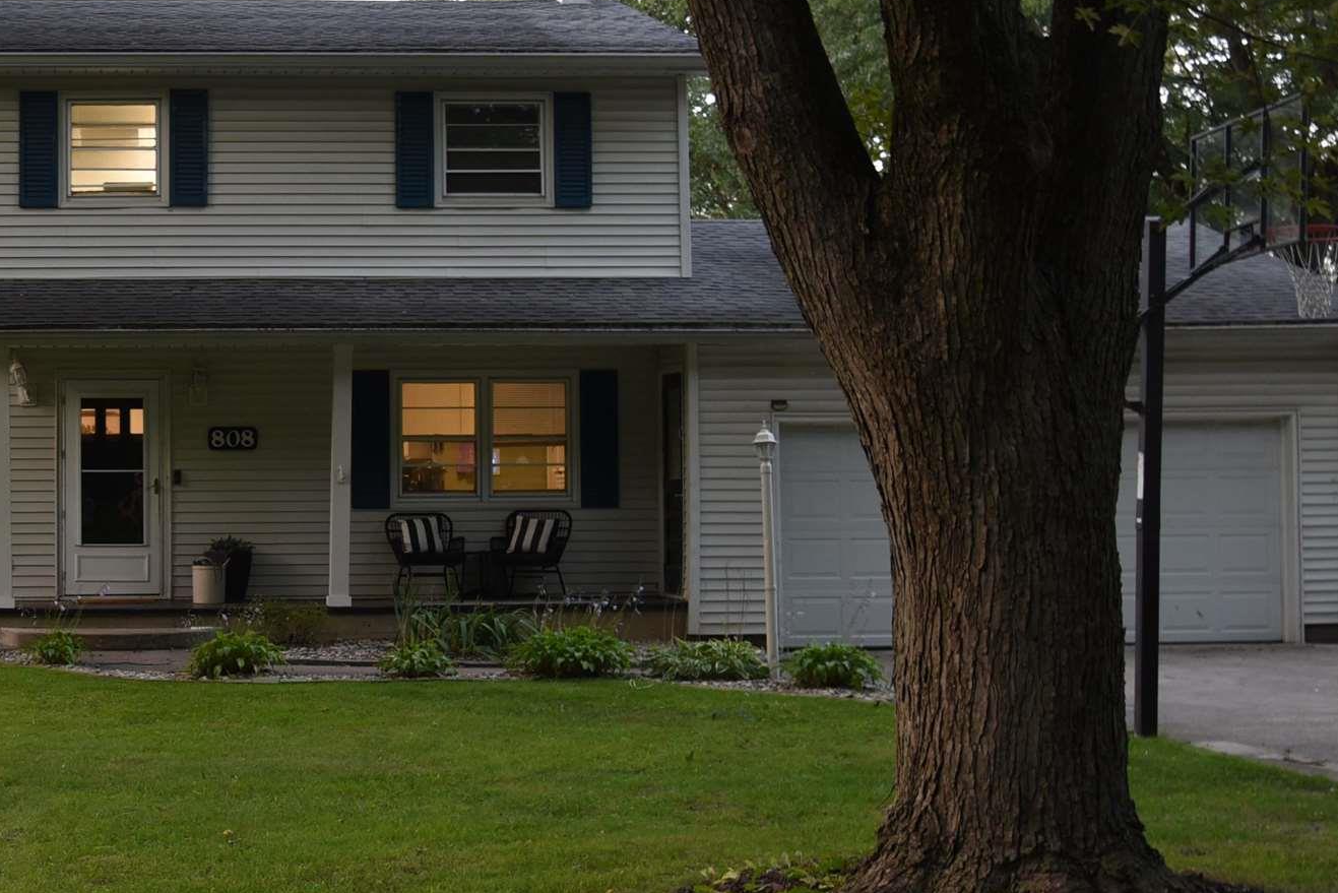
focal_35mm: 56
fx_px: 2082
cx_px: 142
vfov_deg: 24.2
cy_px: 408
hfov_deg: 33.8
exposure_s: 1/25
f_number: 4
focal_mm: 24
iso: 500
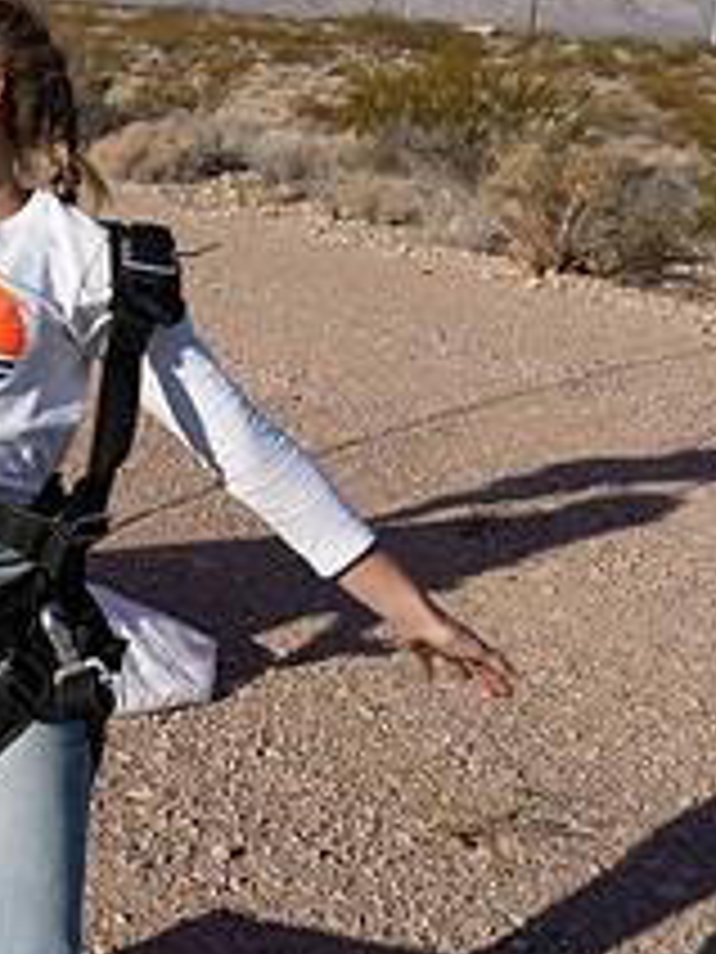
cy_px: 151
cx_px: -230
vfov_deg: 29.8
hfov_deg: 21.0
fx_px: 1737
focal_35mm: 63
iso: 800
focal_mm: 24
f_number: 11
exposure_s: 1/2000
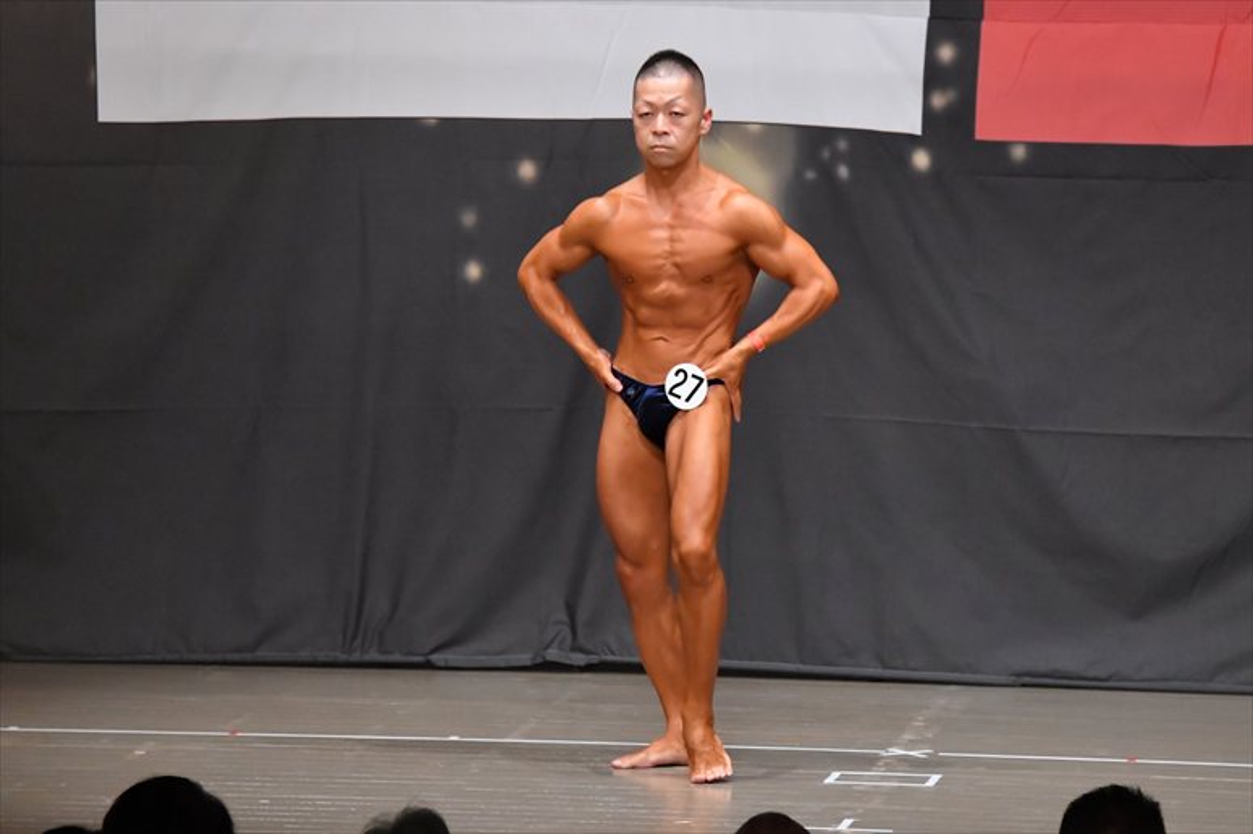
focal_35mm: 240
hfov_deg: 8.6
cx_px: 626
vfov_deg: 5.7
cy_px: 417
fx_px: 8349
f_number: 5.6
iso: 6400
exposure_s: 1/400
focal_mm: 160
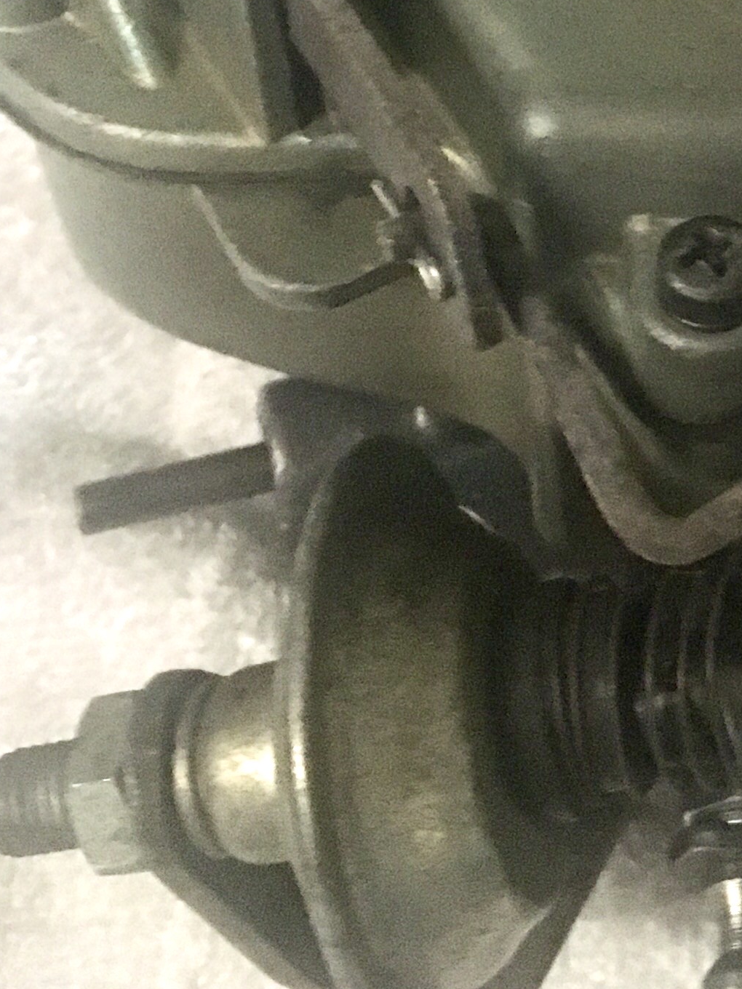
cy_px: -51
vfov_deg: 21.8
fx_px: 2458
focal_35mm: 86
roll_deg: -9.7
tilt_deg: -44.3
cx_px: 898
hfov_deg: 16.4
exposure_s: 1/17
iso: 400
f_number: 2.2
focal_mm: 4.15
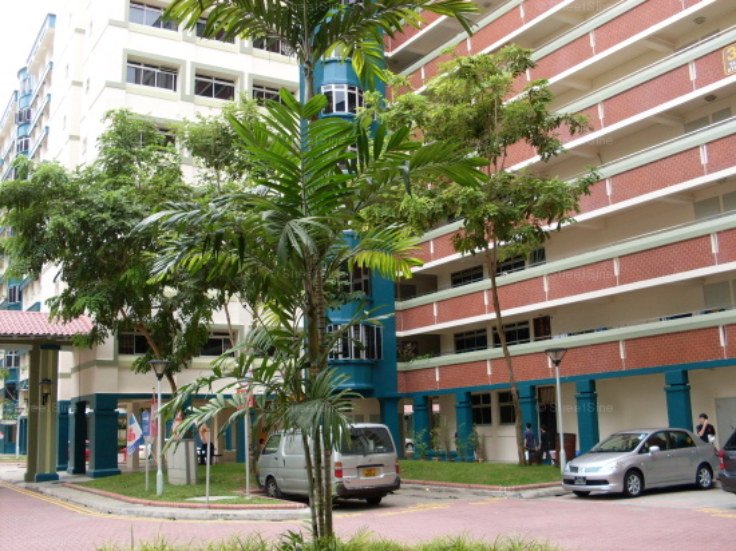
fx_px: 808
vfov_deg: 37.7
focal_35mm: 38
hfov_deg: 49.0
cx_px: 368
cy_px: 276
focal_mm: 6.3
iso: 80
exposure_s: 1/350
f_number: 2.8
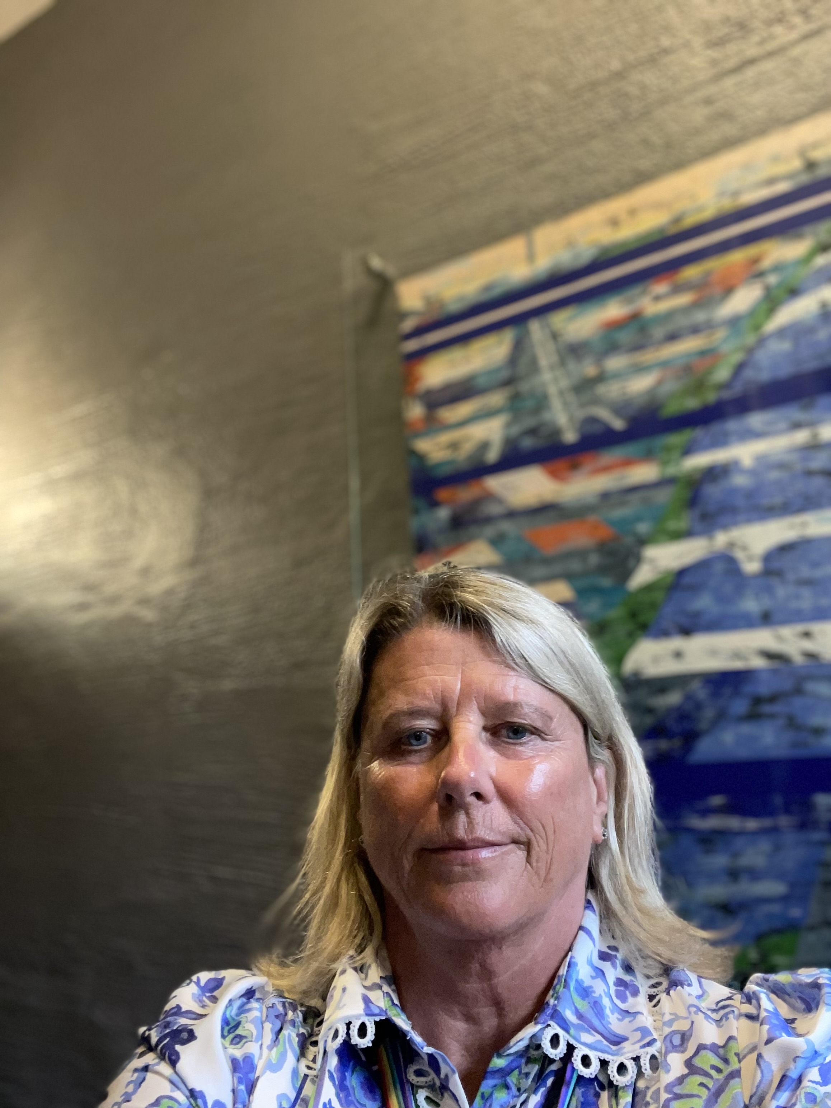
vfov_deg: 60.0
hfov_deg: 46.8
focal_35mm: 30
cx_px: 416
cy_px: 554
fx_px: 960
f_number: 2.2
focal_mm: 2.71
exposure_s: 1/33
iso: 160
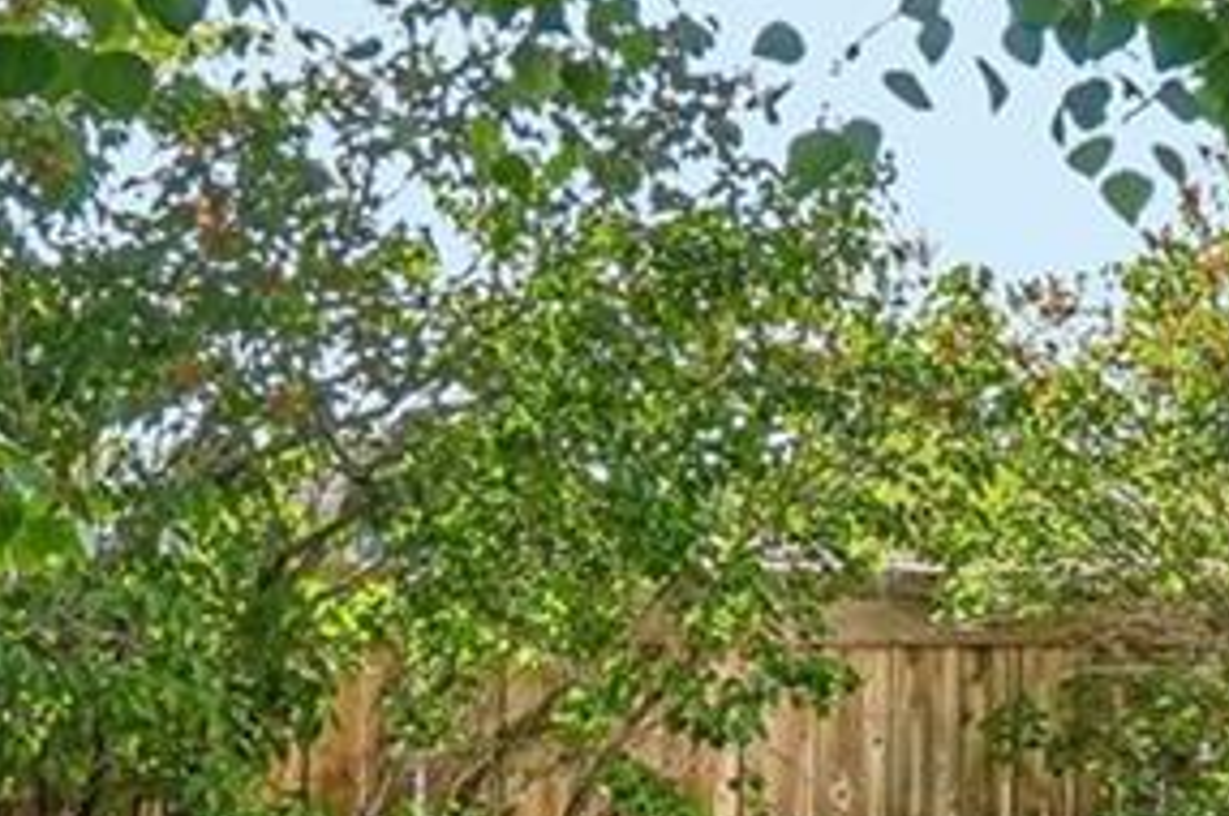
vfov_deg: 16.2
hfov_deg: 19.6
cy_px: 593
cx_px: 2054
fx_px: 2864
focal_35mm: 84
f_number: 8
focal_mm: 10
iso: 400
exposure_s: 1/320
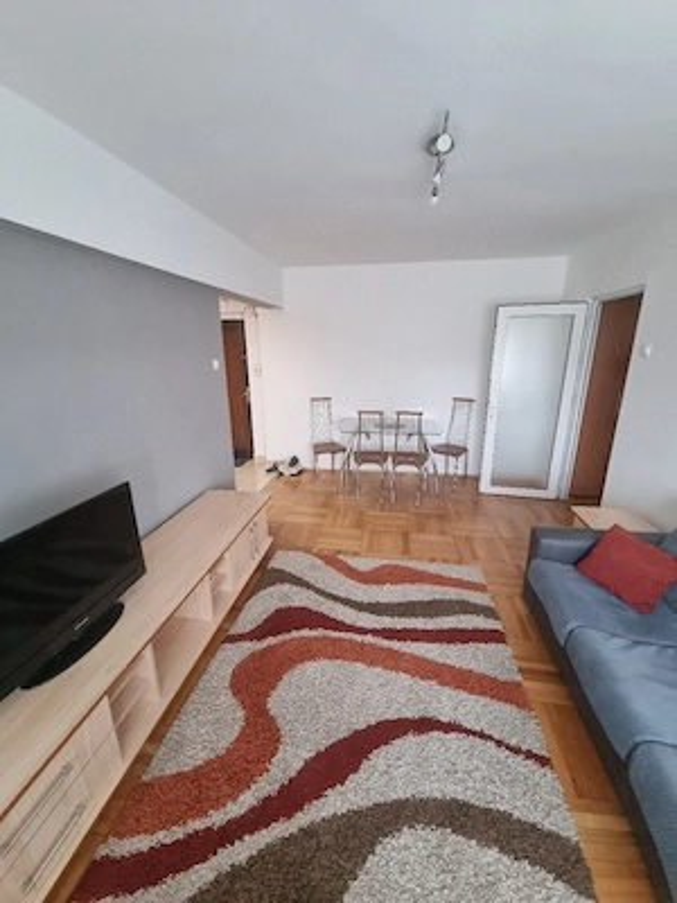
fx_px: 339
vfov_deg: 106.2
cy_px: 452
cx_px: 338
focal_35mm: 13
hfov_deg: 89.9
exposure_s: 1/33
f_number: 2.2
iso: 400
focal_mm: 2.2
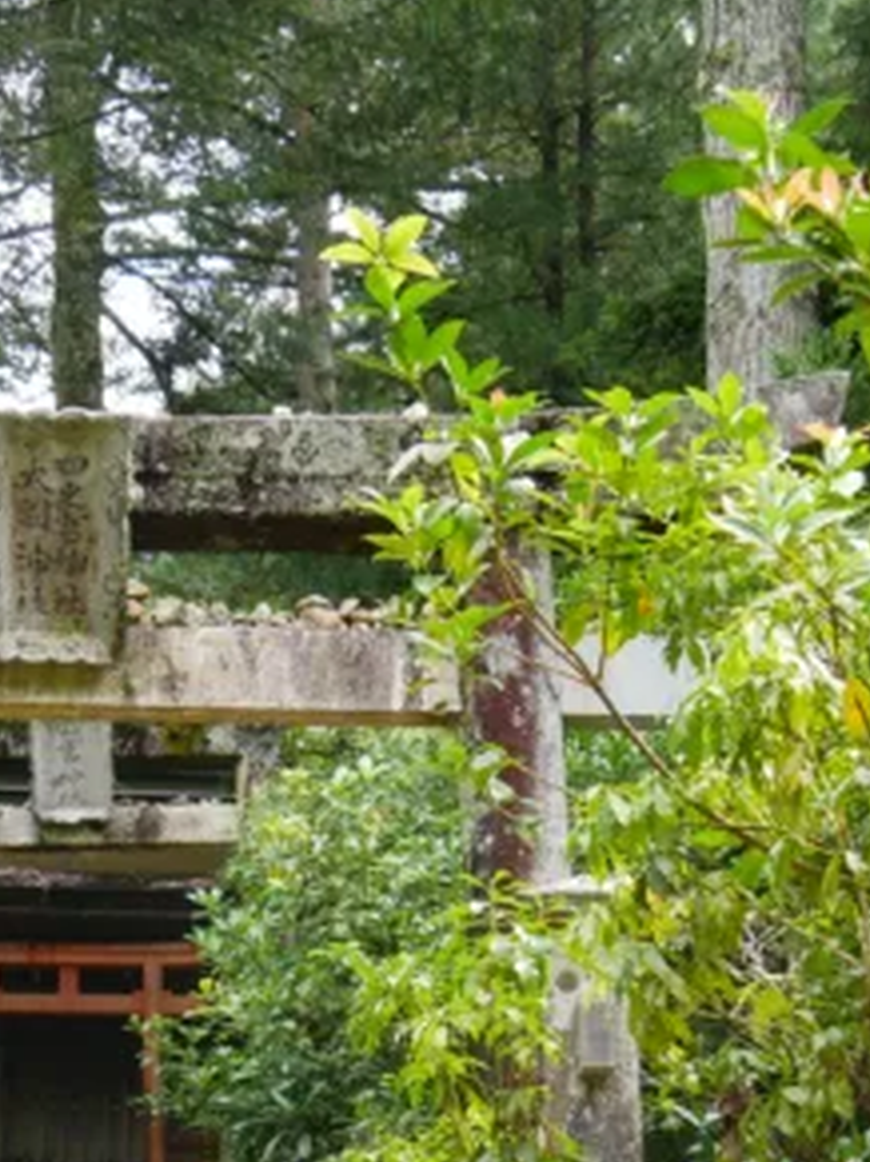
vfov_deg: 14.6
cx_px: 88
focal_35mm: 134
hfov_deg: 11.0
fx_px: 4494
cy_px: 968
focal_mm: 19
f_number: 4.5
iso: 200
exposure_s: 1/125
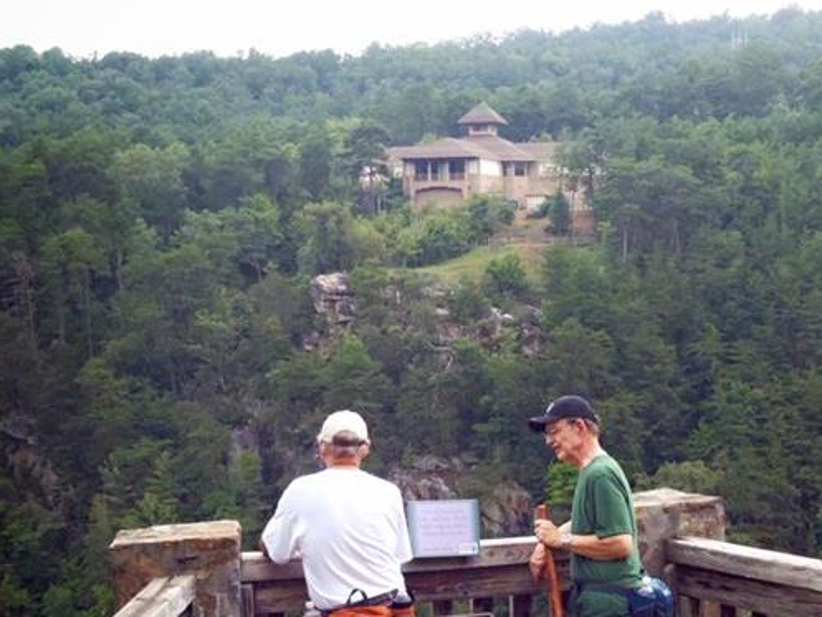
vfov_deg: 19.6
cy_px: 408
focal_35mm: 75
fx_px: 1781
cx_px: 456
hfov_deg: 26.0
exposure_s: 1/250
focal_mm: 10
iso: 400
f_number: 5.1
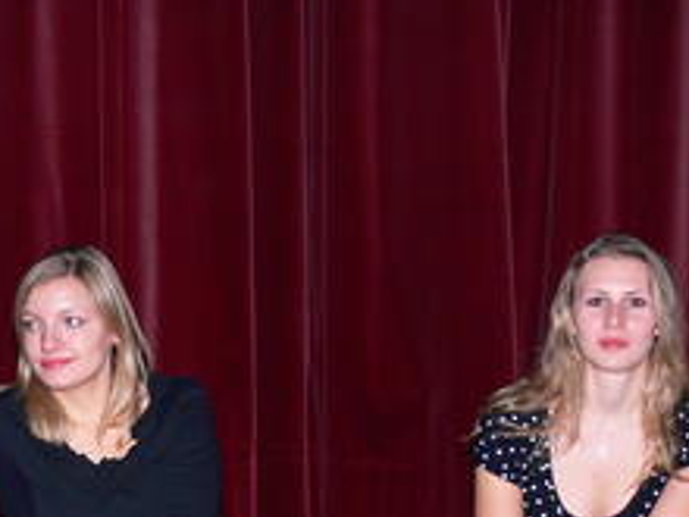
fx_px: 1493
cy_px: 542
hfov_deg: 25.6
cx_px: 153
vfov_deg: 19.0
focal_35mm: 75
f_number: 2.8
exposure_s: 1/30
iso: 100
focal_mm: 7.4
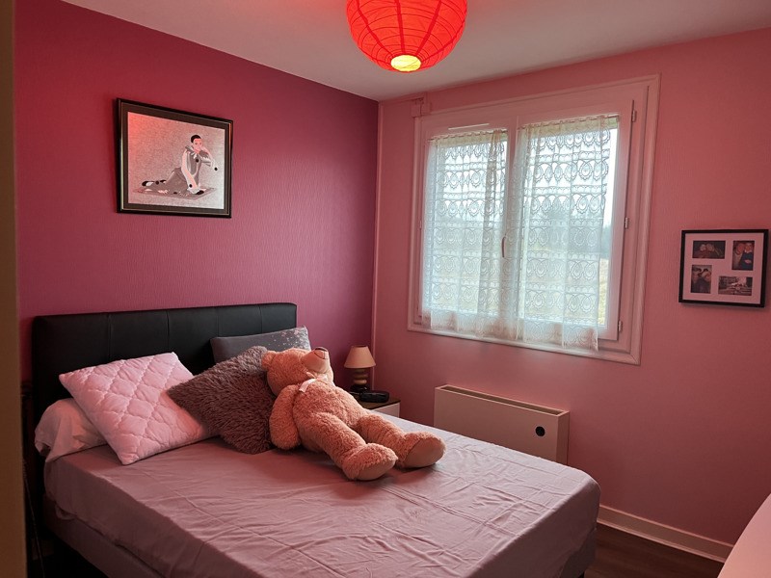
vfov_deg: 53.1
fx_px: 579
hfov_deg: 67.3
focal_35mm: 26
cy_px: 289
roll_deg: -1.2
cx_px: 386
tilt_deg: -5.3
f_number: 1.6
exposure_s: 1/50
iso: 125
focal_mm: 5.1
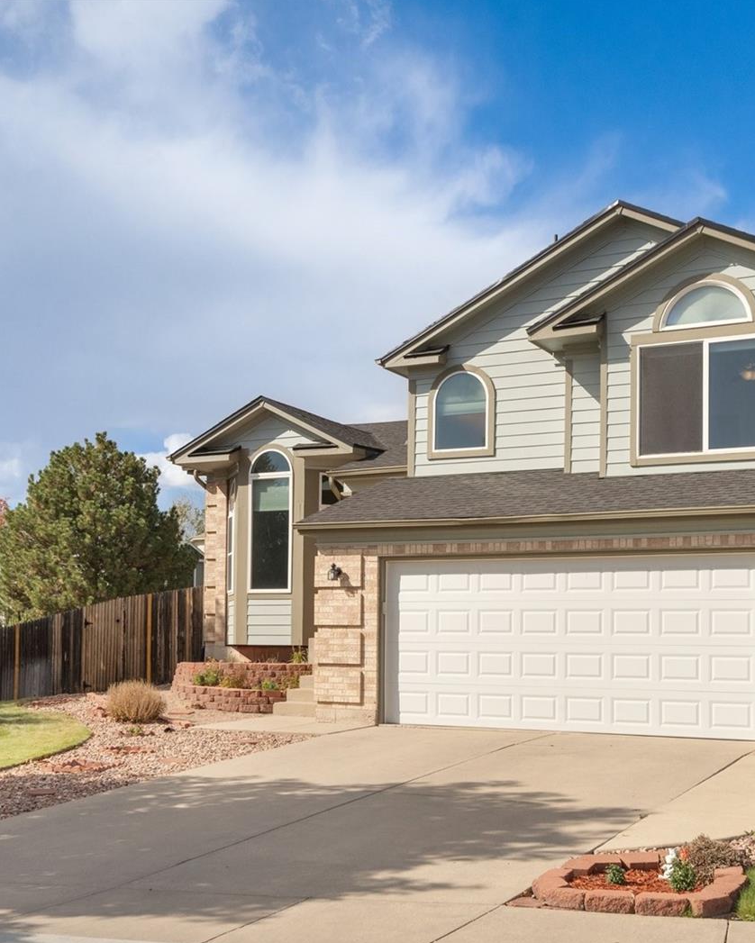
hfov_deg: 34.9
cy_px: 476
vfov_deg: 42.9
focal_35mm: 43
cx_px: 374
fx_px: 1201
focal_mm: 30
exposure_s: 1/1600
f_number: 7.1
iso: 1250
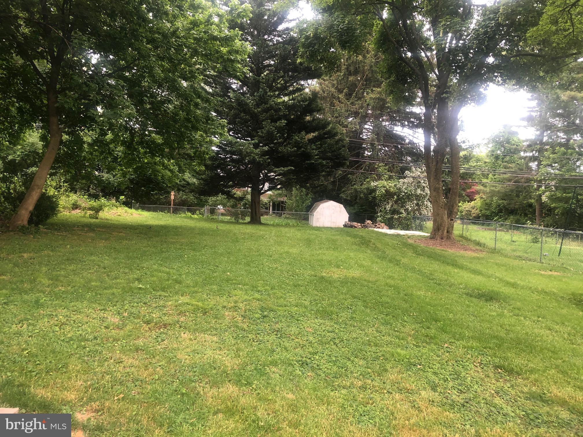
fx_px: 472
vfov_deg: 49.7
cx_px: 292
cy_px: 218
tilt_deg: +0.7
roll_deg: +0.5
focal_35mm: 28
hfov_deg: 63.4
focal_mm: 3.99
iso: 25
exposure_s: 1/40
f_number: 1.8
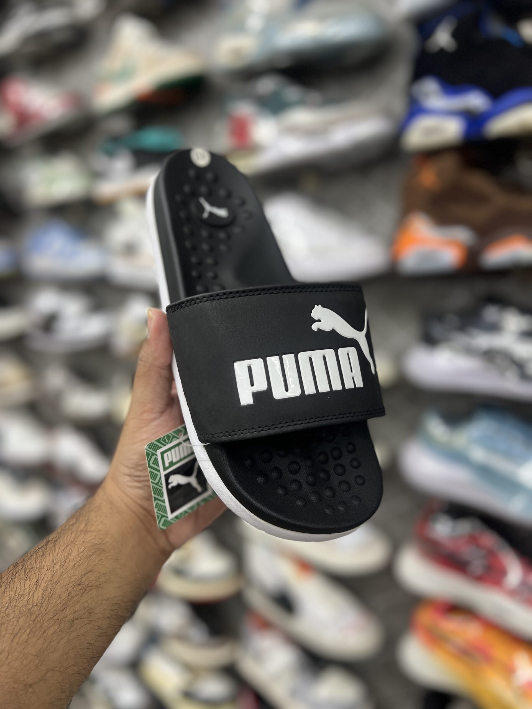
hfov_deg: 53.1
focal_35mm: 26
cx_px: 266
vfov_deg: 67.3
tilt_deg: -10.0
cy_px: 354
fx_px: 533
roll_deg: +1.8
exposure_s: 1/100
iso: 80
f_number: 1.5
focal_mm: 5.7
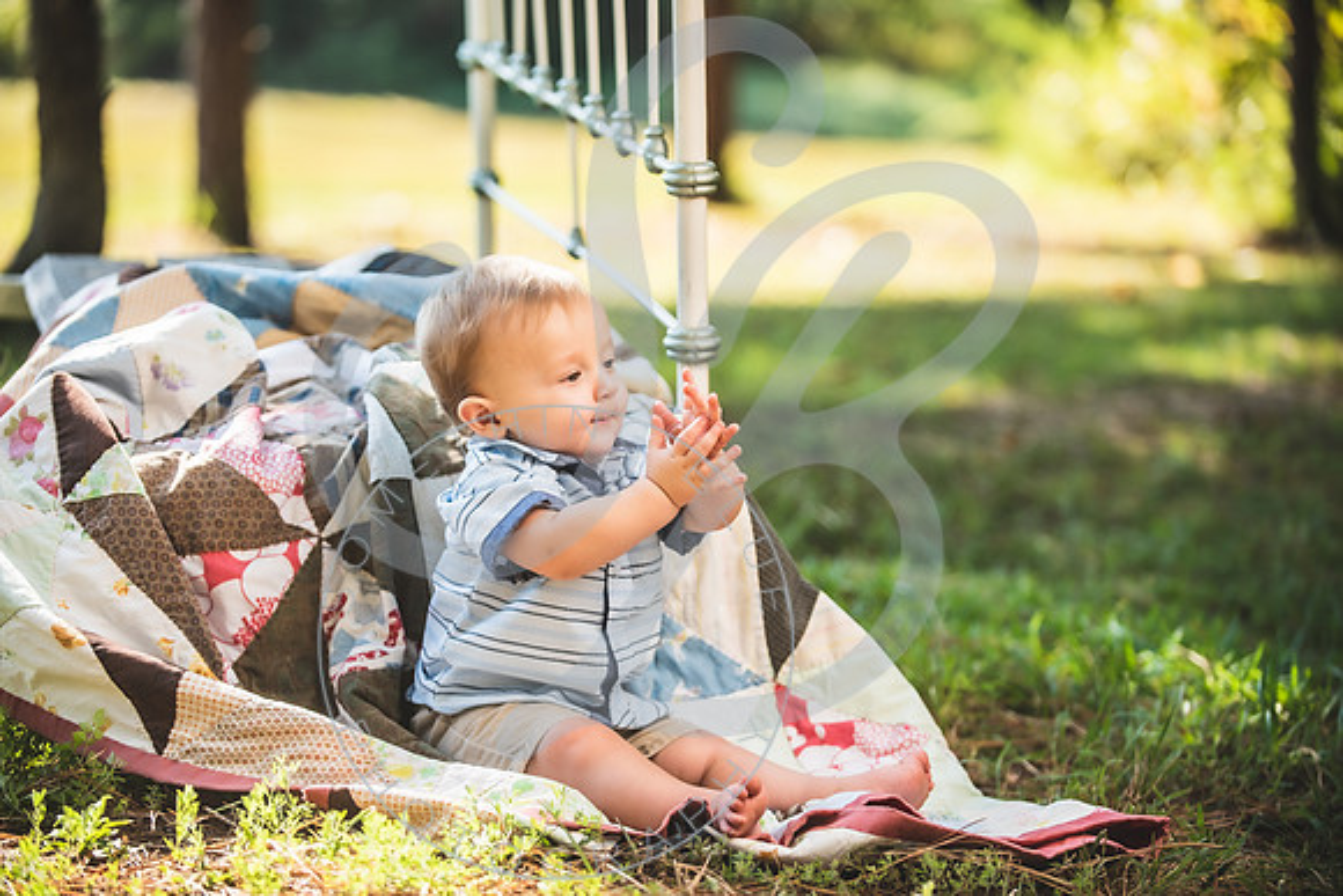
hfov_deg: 19.4
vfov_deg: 13.0
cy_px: 448
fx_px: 3936
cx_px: 672
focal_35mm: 105
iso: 100
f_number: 2.8
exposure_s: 1/400
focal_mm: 102
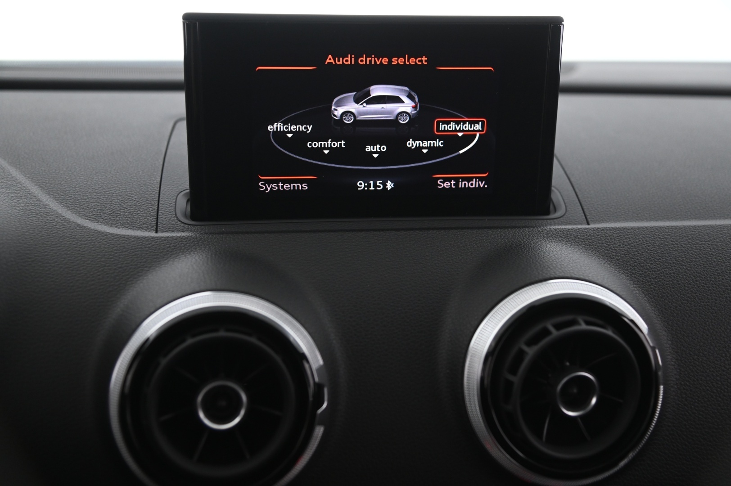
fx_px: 974
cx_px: 366
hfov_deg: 41.1
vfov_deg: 28.0
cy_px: 243
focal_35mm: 48
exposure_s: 1/20
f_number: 4
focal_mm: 48
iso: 2000
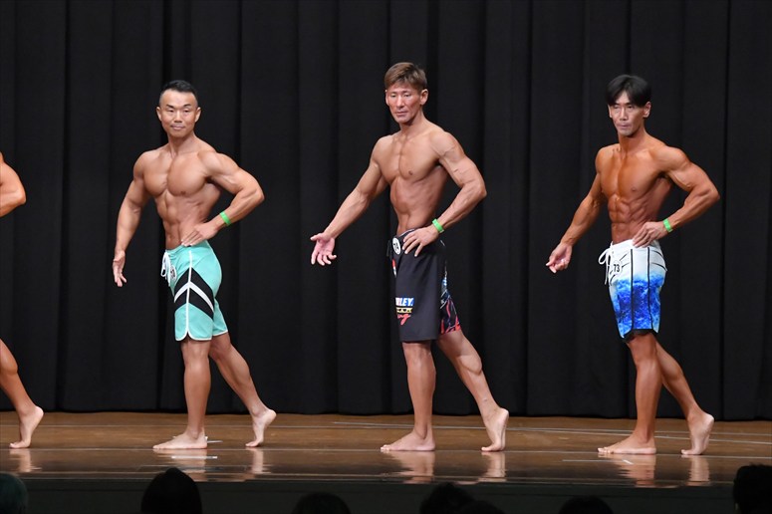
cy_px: 257
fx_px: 4330
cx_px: 386
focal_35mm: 202
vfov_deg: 6.8
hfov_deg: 10.2
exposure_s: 1/400
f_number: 5.6
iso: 8000
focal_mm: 135
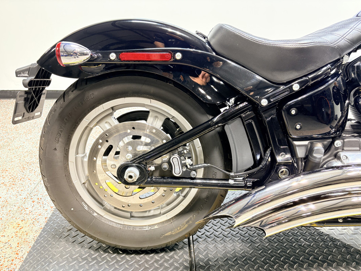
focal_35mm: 26
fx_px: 271
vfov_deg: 53.1
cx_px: 180
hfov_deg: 67.3
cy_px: 136
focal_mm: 5.96
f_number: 1.6
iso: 160
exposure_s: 1/60
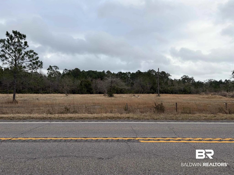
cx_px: 117
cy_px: 88
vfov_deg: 53.1
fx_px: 176
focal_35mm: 26
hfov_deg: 67.3
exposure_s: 1/1239
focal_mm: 5.96
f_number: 1.6
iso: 50
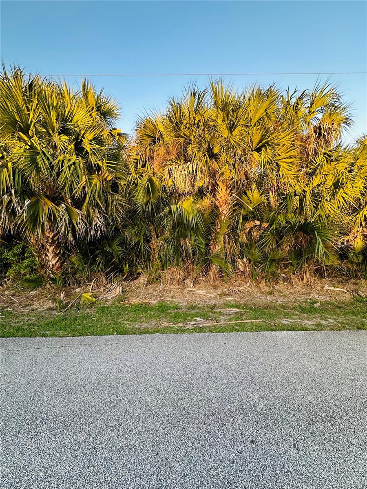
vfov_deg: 102.1
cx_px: 184
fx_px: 198
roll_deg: -0.3
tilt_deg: +2.0
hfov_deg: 85.7
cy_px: 244
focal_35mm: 14
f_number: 2.2
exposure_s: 1/99
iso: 80
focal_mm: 2.22
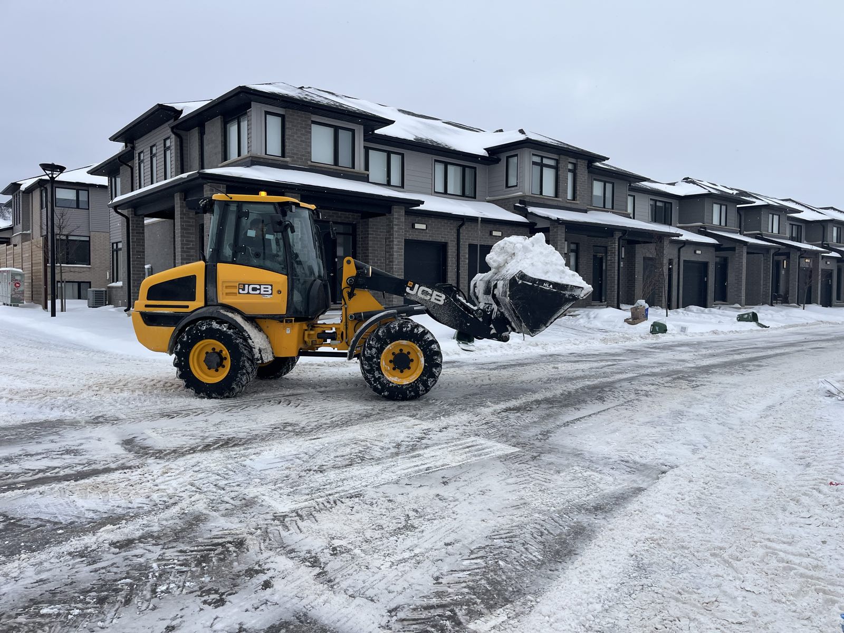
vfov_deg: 53.1
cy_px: 316
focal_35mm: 26
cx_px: 422
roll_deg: -0.7
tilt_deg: -3.1
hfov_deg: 67.3
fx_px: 634
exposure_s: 1/3876
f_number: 1.6
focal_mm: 5.1
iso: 50
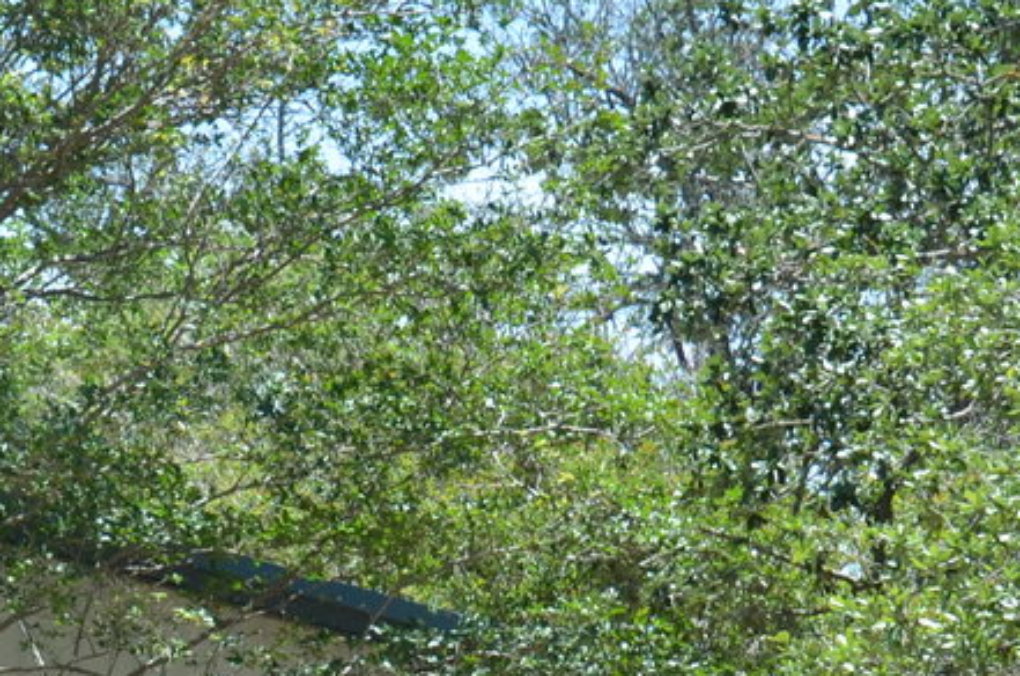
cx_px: -131
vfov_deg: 4.5
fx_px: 8619
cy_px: 912
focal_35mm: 305
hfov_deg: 6.7
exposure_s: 1/200
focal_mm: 55
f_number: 7.1
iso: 125
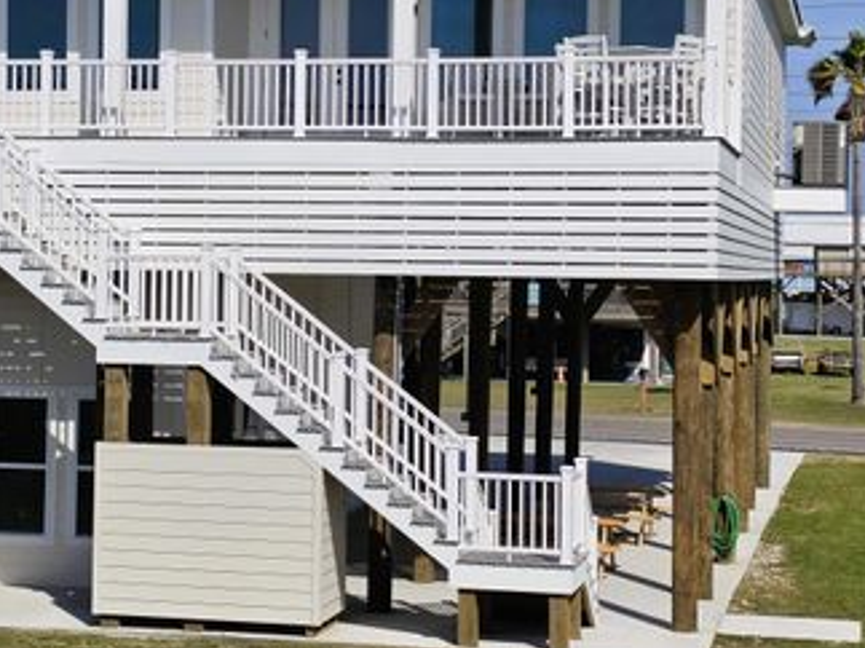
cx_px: 316
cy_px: 199
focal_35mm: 96
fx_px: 2398
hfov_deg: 20.4
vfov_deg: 15.4
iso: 32
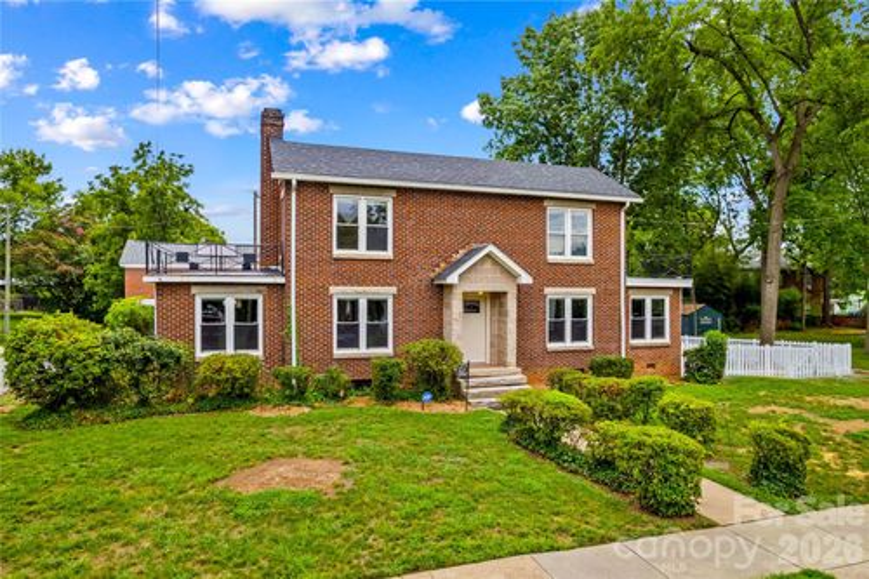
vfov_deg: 57.2
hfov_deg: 78.6
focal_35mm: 22
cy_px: 290
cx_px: 434
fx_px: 531
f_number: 2.8
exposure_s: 1/640
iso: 100
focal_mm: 8.38
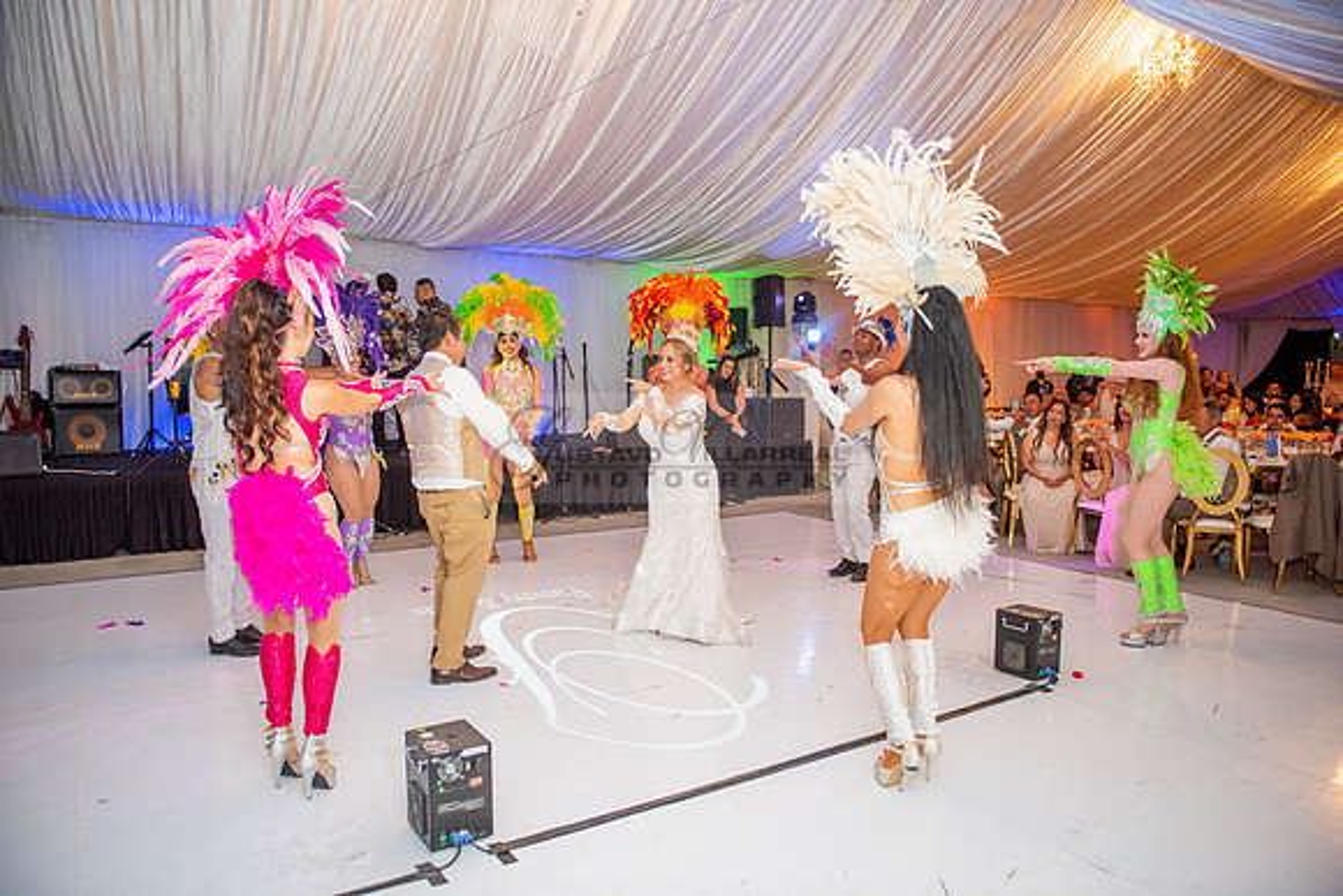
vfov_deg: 53.2
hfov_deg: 73.7
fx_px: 896
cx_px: 672
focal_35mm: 24
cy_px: 448
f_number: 2.8
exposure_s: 1/160
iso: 1000
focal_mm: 24
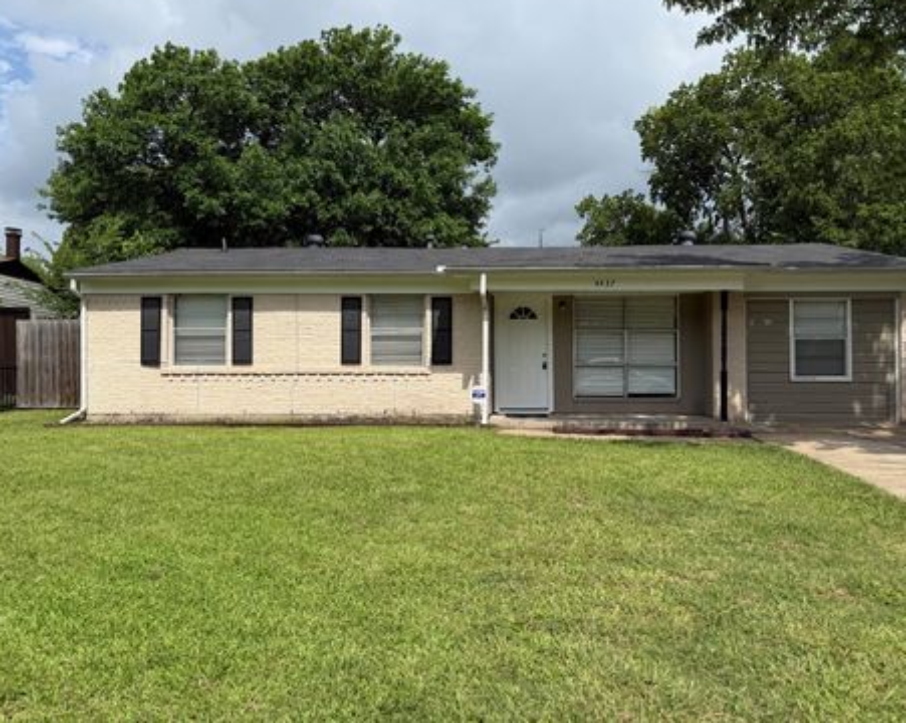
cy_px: 348
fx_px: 697
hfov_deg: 66.0
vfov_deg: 54.9
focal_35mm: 26
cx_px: 482
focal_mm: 6.76
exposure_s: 1/6173
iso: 80
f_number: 1.78
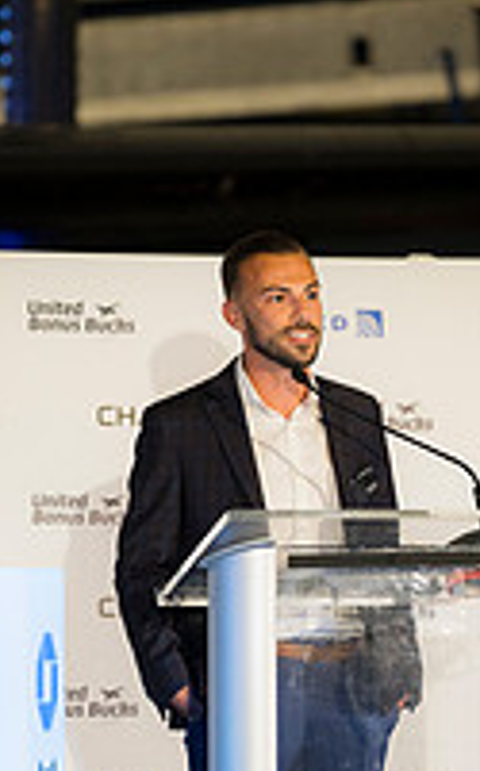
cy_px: 556
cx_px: 292
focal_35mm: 343
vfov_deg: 6.1
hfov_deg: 3.8
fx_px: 7205
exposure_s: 1/160
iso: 900
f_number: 2.8
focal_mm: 150
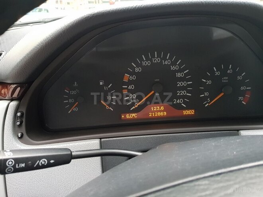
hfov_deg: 67.3
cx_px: 132
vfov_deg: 53.1
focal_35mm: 26
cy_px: 98
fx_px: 198
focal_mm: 4.2
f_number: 1.7
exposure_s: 1/50
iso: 640
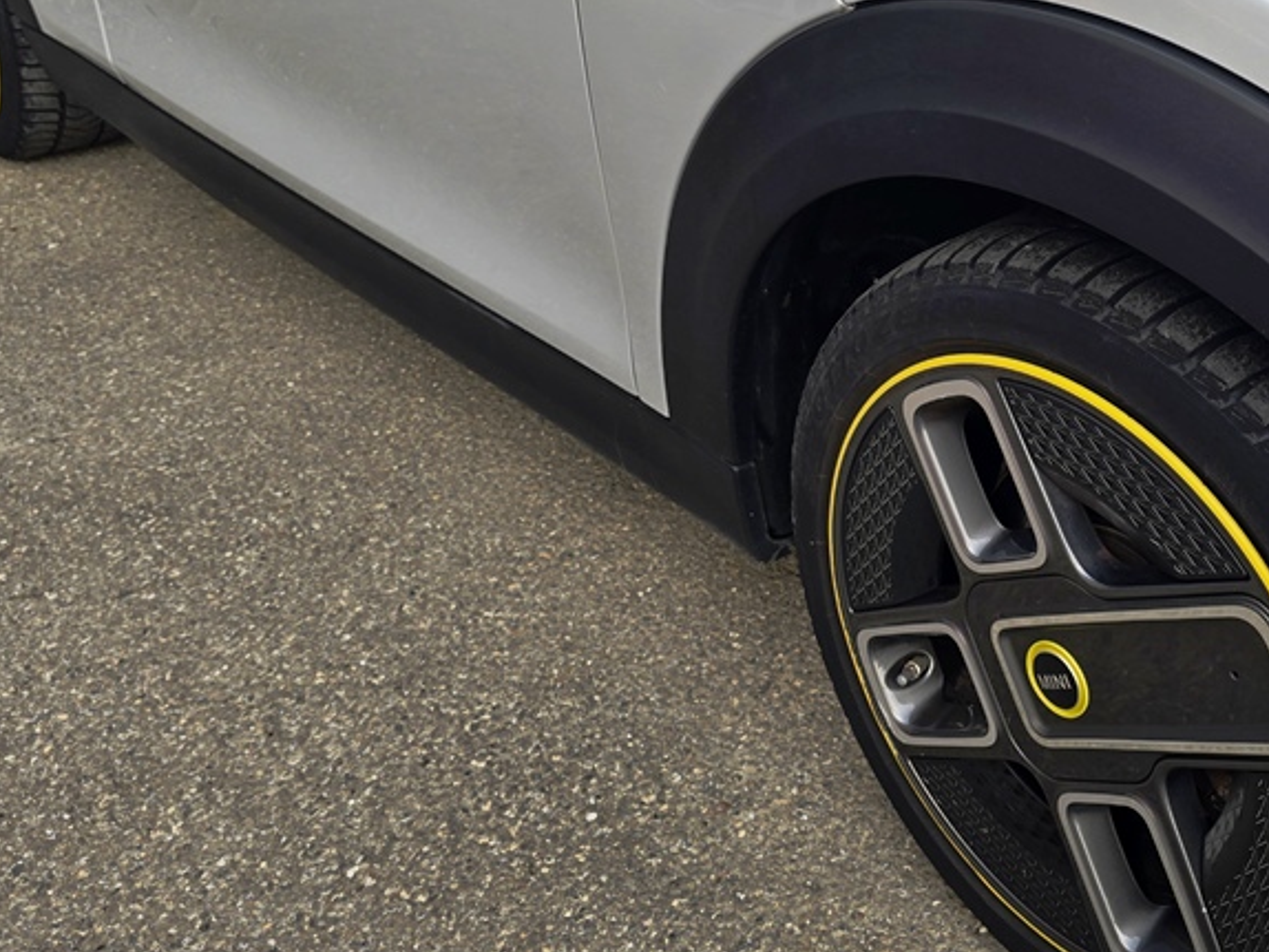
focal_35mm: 41
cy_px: 225
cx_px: 1021
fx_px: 1504
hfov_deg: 43.5
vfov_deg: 34.3
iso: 12
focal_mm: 6.3
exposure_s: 1/180
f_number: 1.7
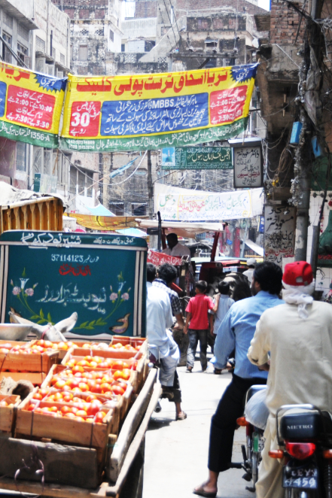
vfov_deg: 26.3
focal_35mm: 77
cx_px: 97
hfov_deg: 17.6
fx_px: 1066
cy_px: 249
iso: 250
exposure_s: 1/1000
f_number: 4.2
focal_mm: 34
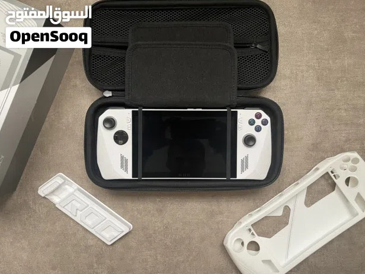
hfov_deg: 65.3
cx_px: 181
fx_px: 285
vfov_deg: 51.3
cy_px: 133
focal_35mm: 27
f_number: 1.6
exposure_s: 1/95
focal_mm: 4.2
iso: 125
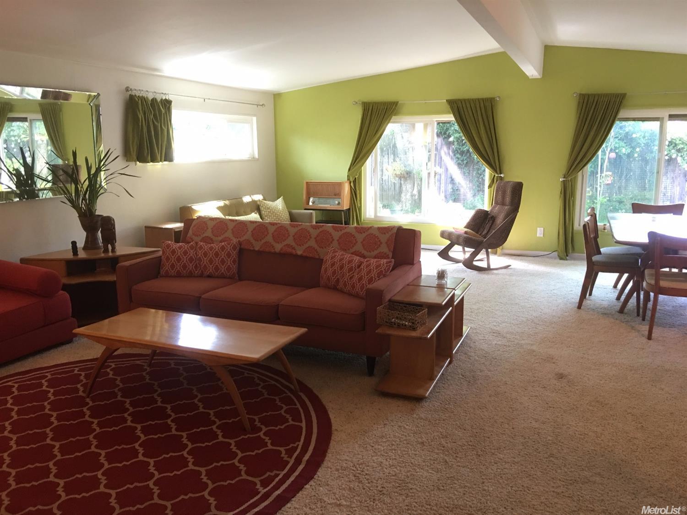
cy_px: 258
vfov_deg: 48.2
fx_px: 575
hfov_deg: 61.7
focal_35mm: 29
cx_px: 344
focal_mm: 4.15
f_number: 2.2
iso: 64
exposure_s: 1/15
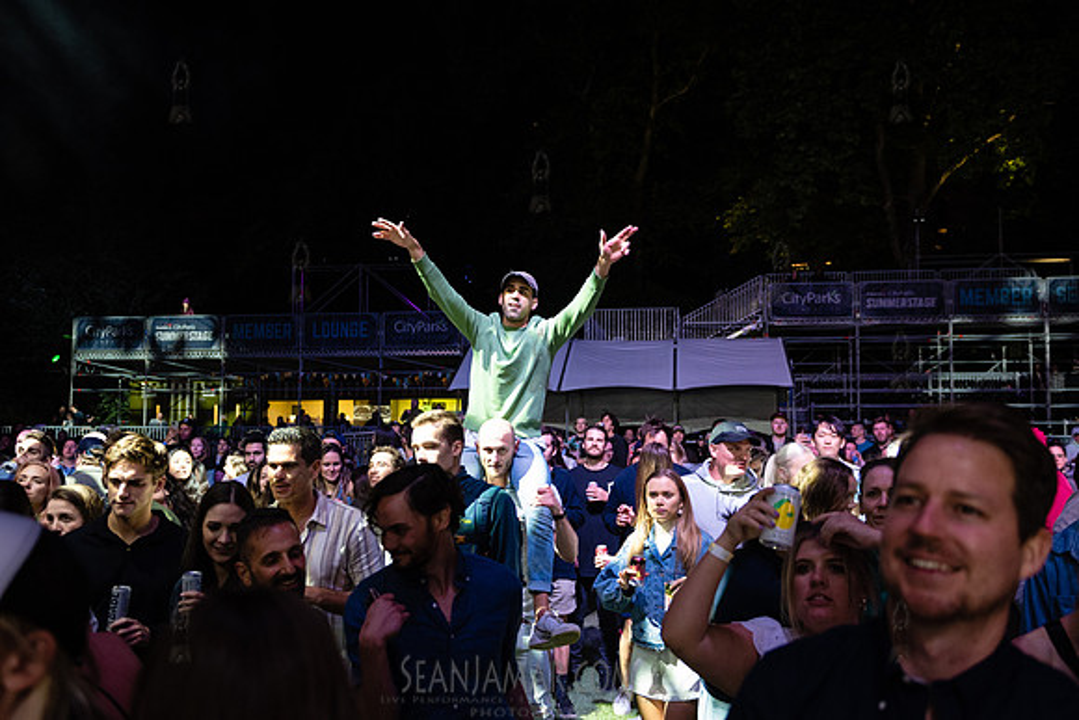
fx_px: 945
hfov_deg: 59.4
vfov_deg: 41.7
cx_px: 539
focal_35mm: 32
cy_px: 360
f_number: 3.2
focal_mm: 28
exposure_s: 1/250
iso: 2000
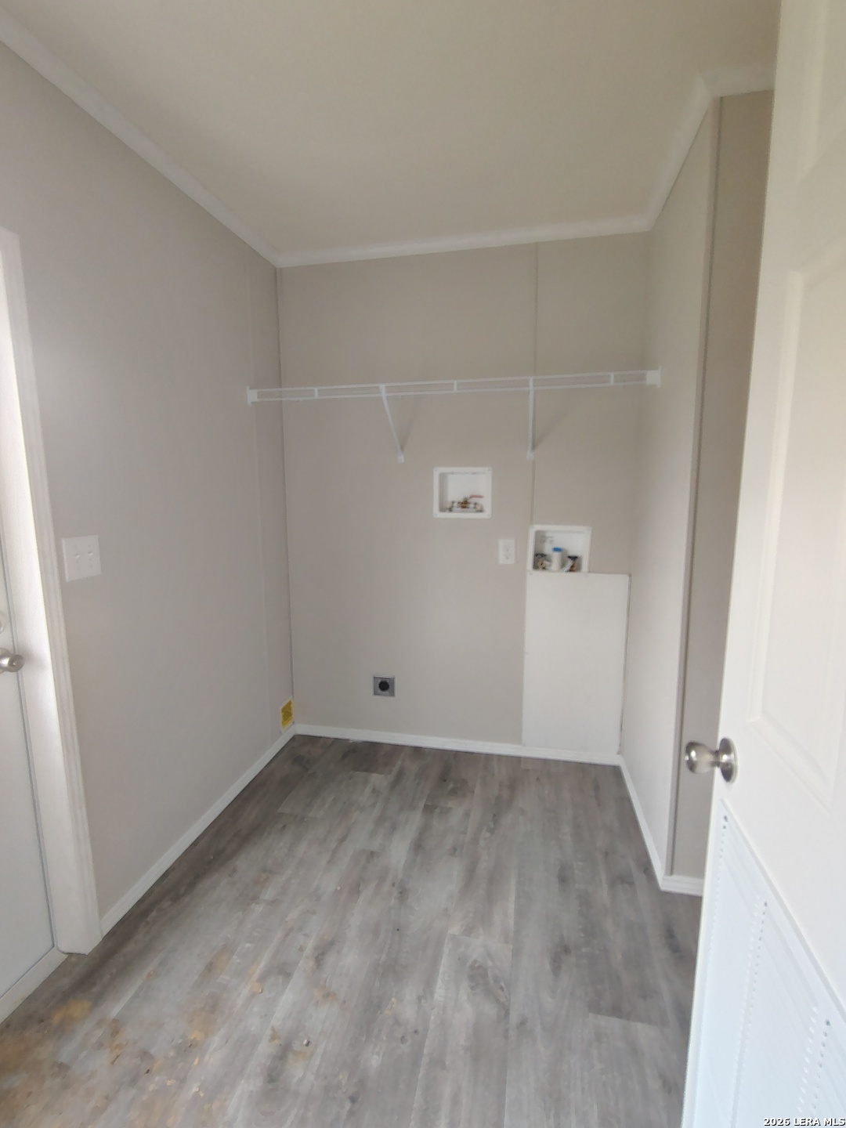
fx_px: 521
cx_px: 423
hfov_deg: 78.1
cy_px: 564
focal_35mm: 16
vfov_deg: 94.5
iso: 448
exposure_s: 1/60
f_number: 2.2
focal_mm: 2.13
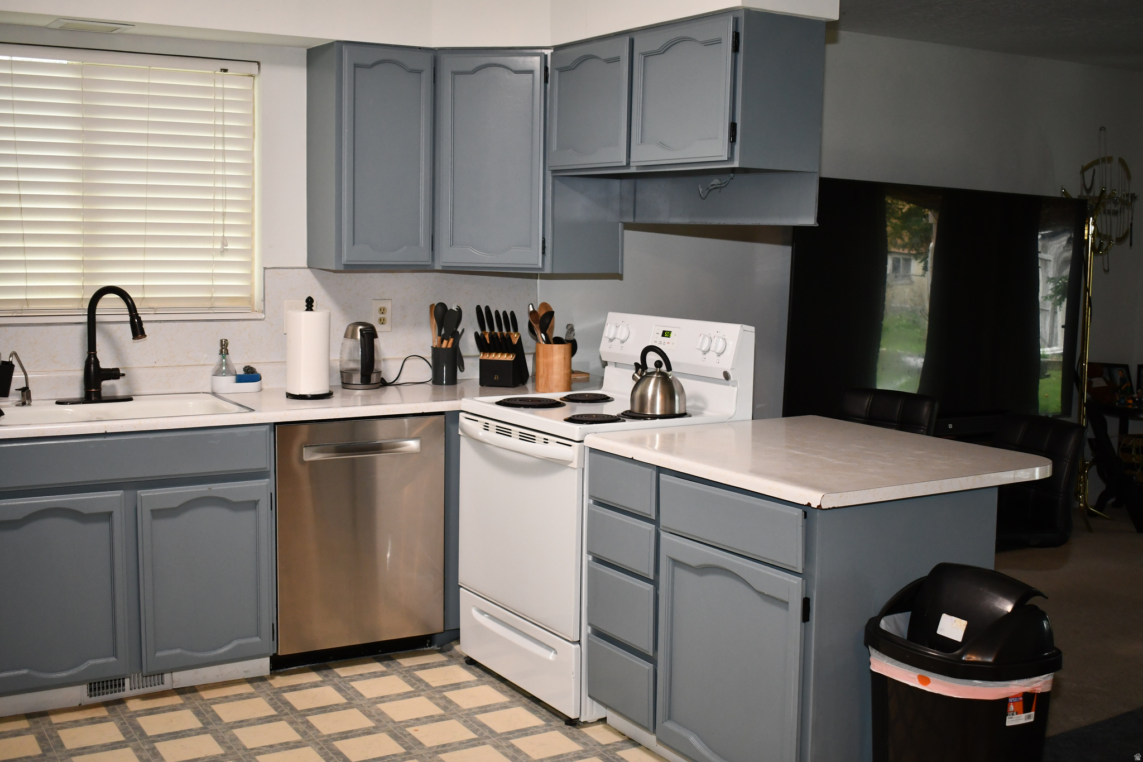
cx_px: 572
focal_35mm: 40
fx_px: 1270
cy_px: 381
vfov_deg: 33.4
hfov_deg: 48.5
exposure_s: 1/60
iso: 1100
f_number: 4
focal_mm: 27
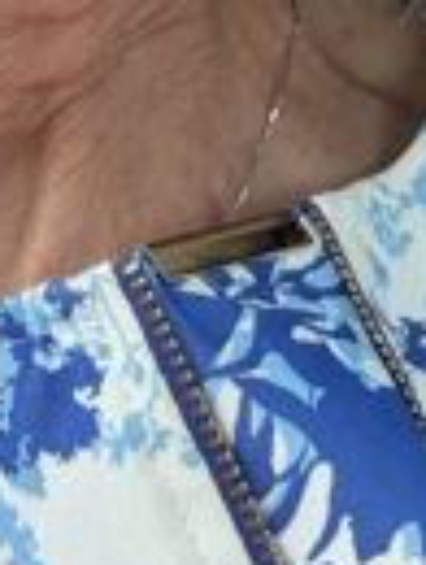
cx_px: -74
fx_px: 2208
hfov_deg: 10.8
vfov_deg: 12.6
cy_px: -602
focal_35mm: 135
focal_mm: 2.69
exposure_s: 1/88
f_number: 1.9
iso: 80
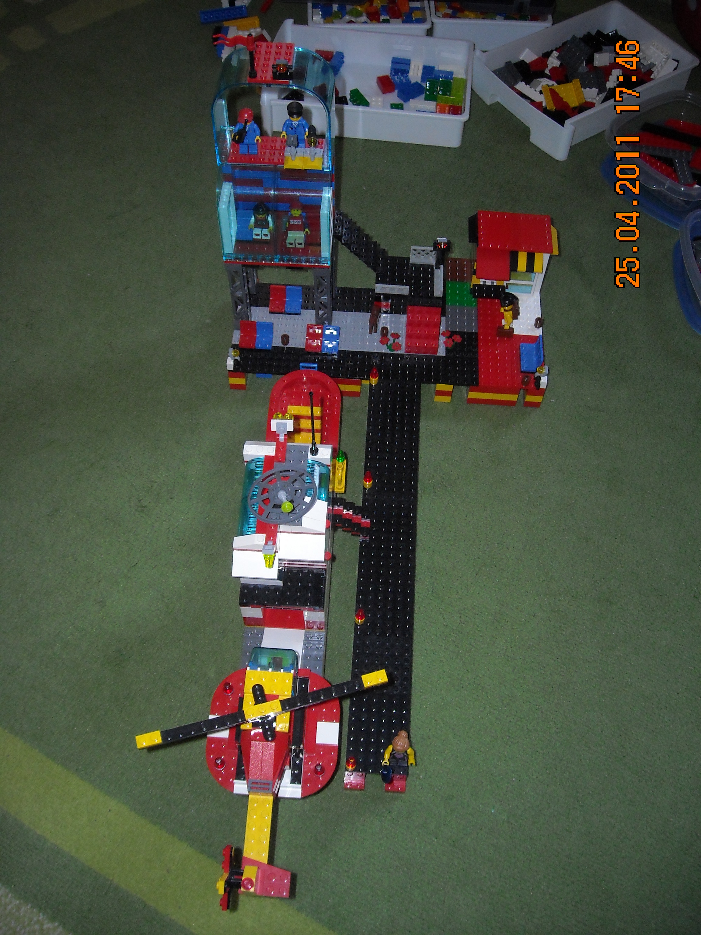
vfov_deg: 52.6
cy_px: 468
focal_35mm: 35
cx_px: 350
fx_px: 945
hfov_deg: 40.7
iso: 200
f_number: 2.8
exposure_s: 1/60
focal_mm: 5.7
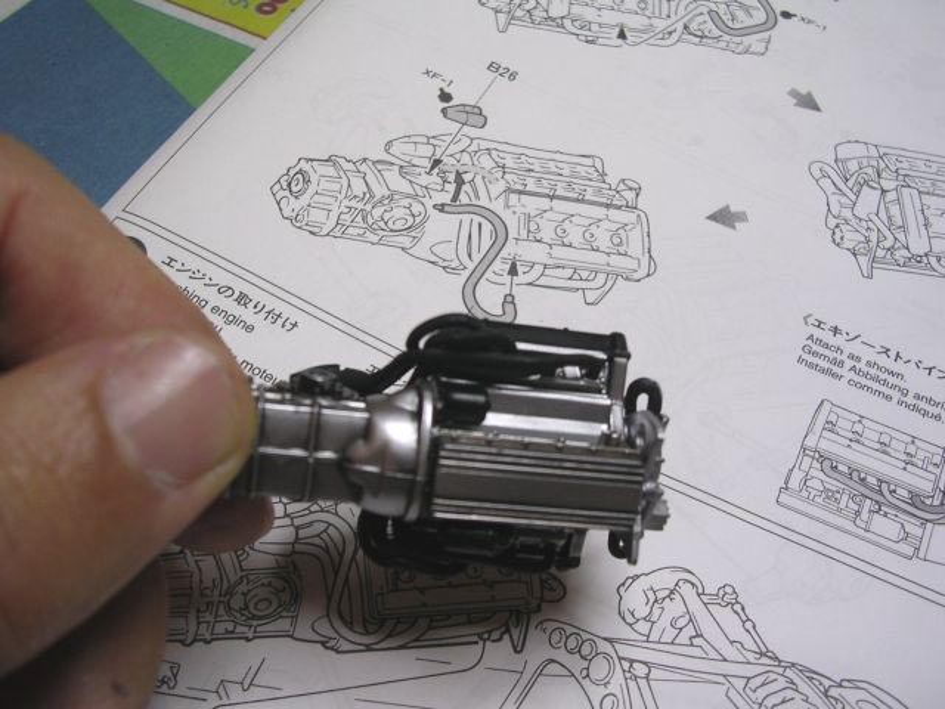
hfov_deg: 49.0
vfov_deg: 37.7
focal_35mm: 38
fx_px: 1037
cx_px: 472
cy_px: 354
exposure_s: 1/18.7
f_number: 2.8
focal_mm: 5.8
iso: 100
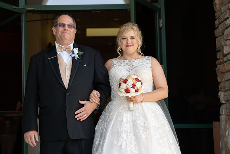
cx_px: 113
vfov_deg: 17.1
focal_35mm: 80
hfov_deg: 25.3
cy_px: 70
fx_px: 512
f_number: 3.5
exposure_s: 1/160
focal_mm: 69
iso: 100
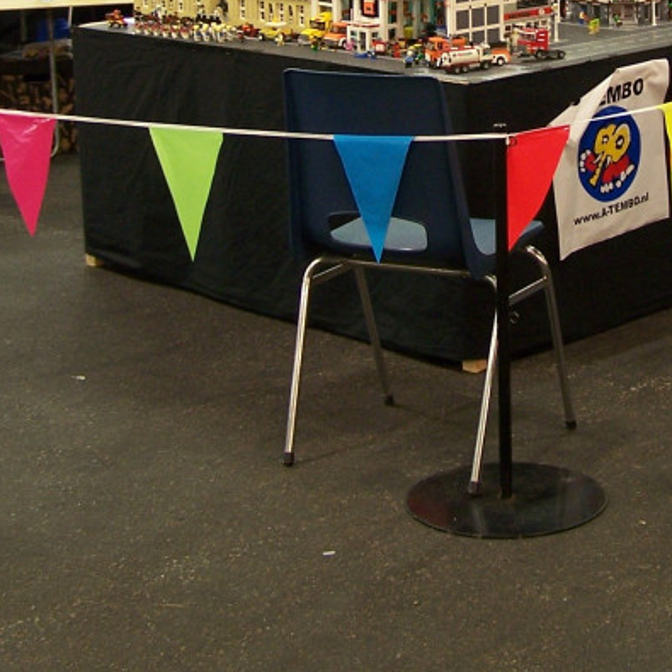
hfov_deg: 19.7
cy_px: 22
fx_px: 1911
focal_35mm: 87
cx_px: 539
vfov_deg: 19.4
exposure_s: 1/2
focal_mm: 6.3
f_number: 2.8
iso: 80
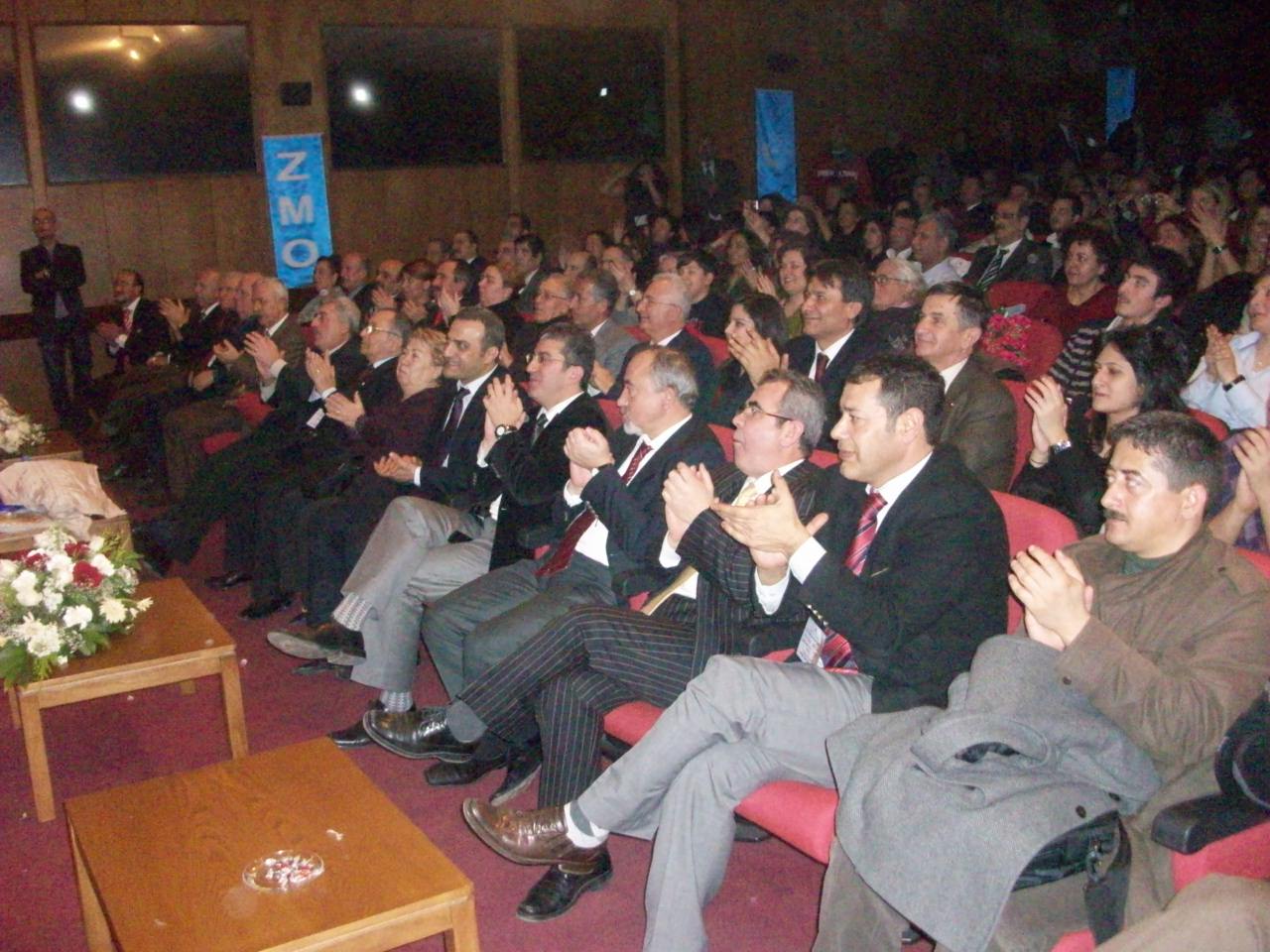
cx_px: 635
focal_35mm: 34
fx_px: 1247
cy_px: 476
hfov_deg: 54.0
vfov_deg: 41.8
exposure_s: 1/128
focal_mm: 5.7
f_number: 2.8
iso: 1000
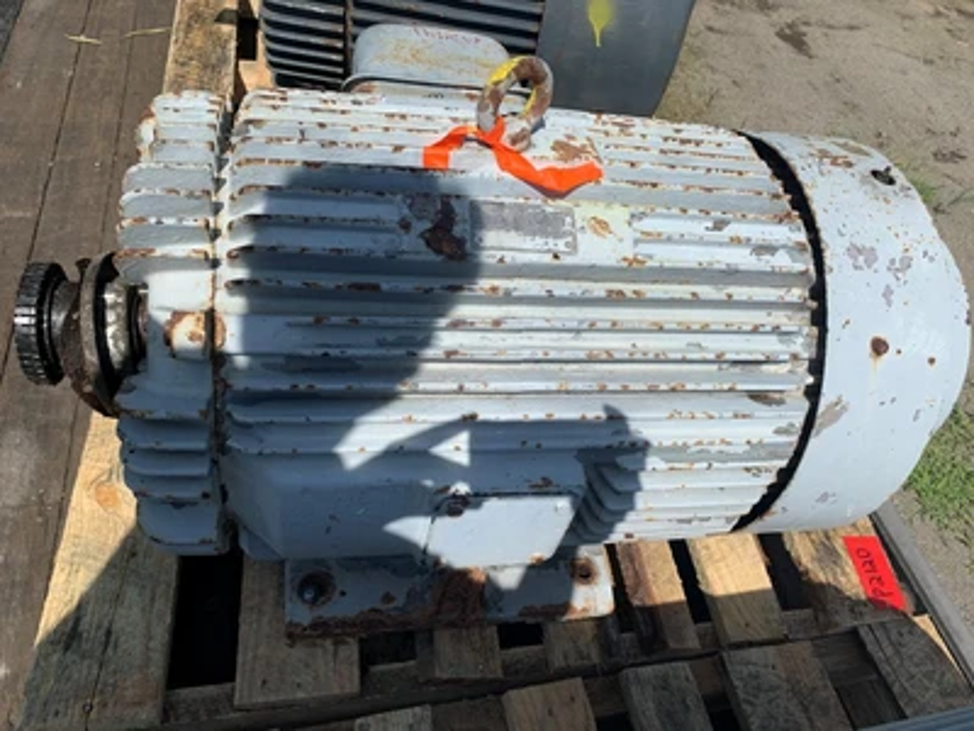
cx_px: 487
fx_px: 732
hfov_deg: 67.3
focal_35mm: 26
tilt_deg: -47.7
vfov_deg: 53.1
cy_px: 366
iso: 25
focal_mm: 4.25
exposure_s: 1/3521
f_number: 1.8
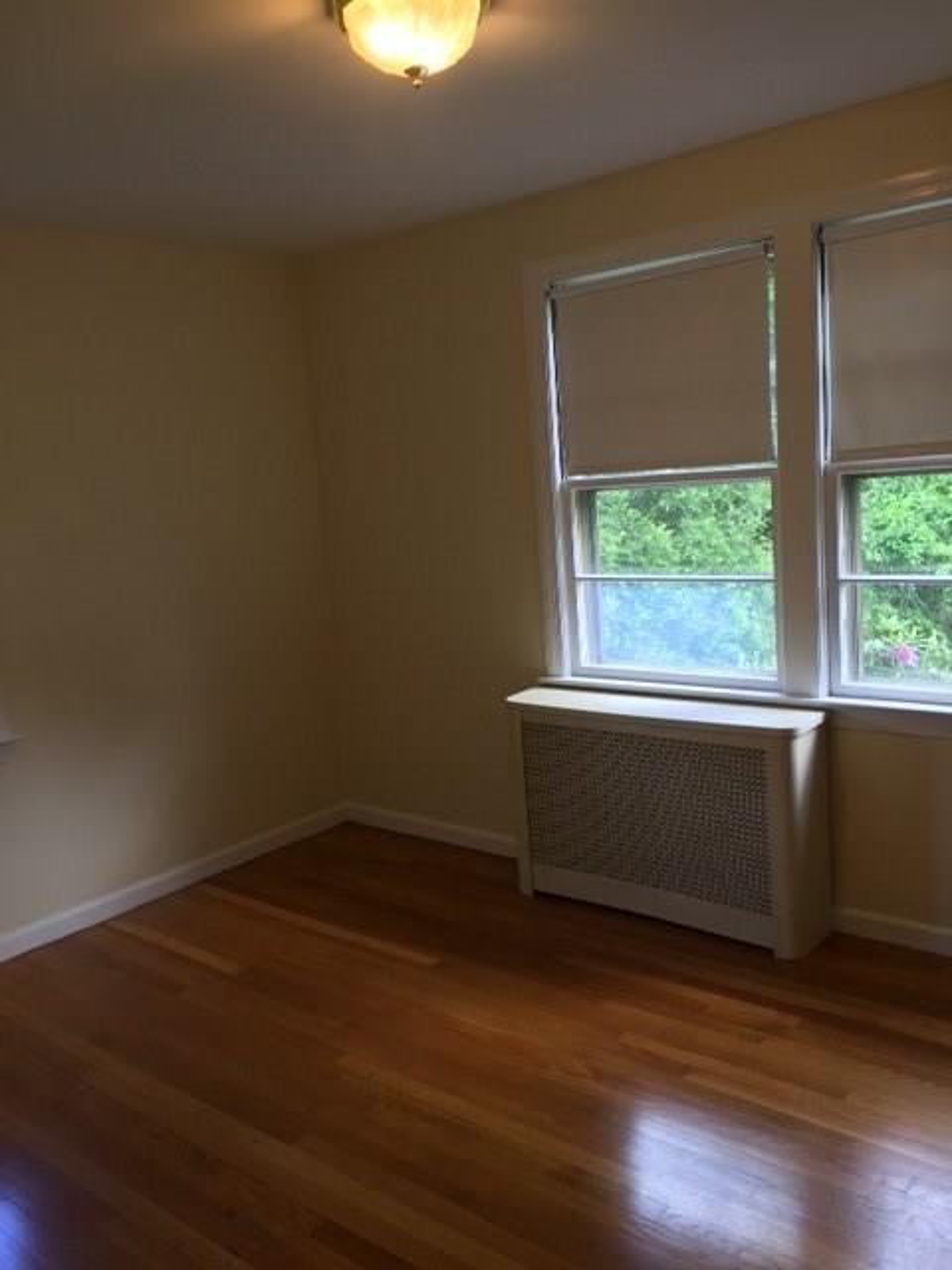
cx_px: 476
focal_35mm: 29
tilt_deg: -8.3
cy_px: 635
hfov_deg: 48.2
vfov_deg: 61.7
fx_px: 1063
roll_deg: +4.1
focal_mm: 4.15
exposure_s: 1/40
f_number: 2.2
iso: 32
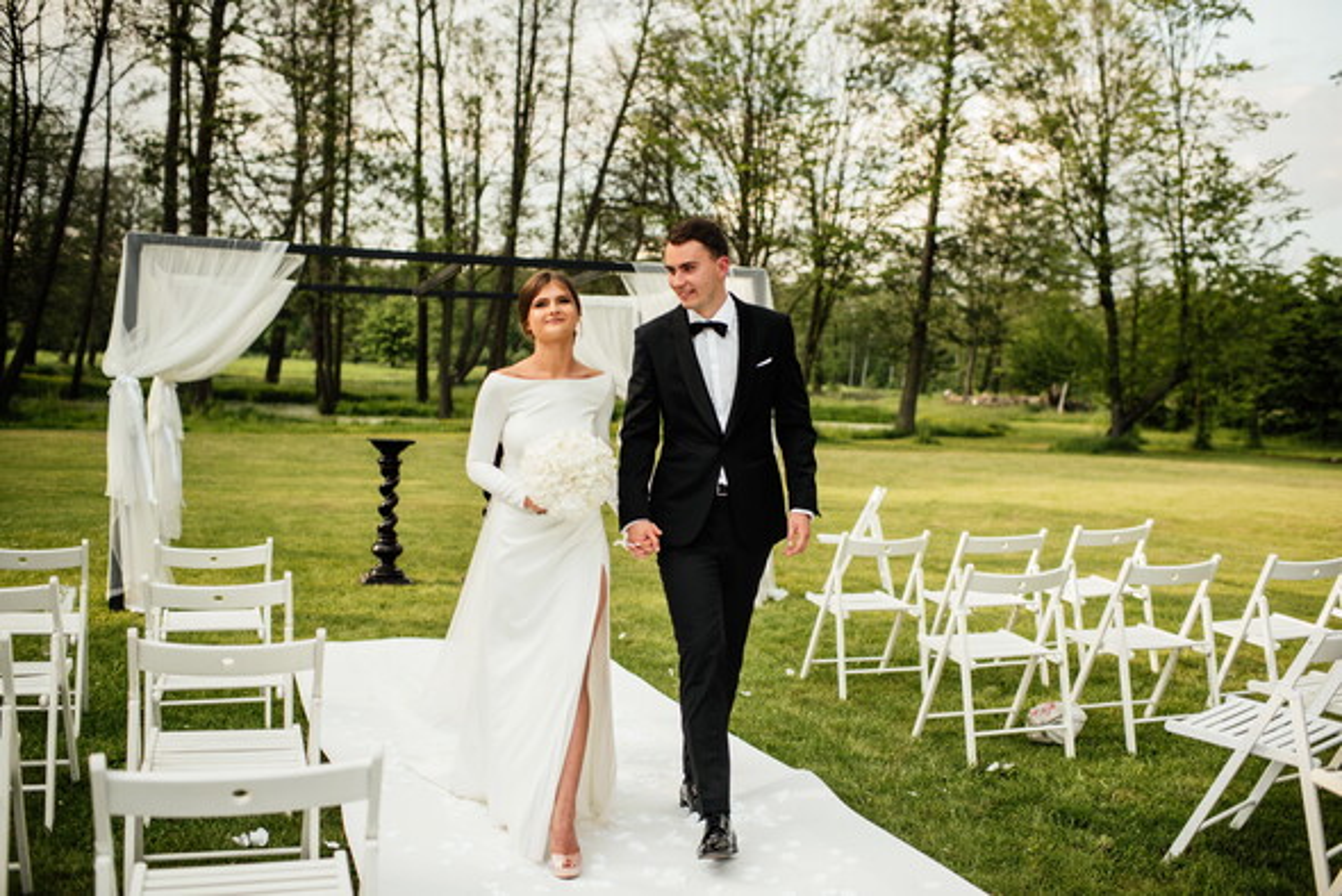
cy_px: 448
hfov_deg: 54.4
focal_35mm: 35
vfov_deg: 37.9
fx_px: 1305
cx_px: 671
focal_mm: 35
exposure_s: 1/1250
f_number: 2.5
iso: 200
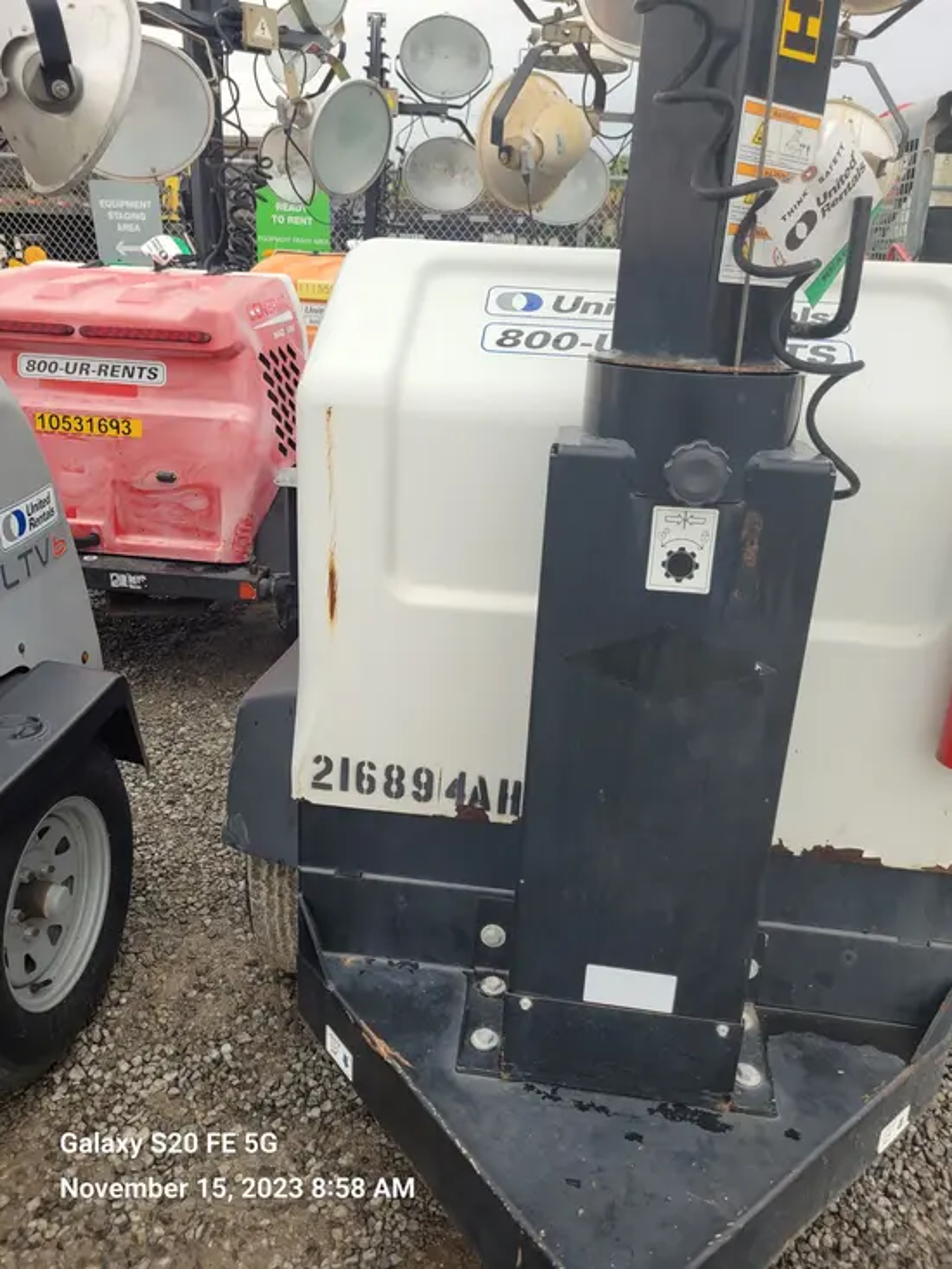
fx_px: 953
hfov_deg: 53.1
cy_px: 634
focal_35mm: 26
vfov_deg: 67.3
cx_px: 476
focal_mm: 5.4
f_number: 1.8
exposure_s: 1/400
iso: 40
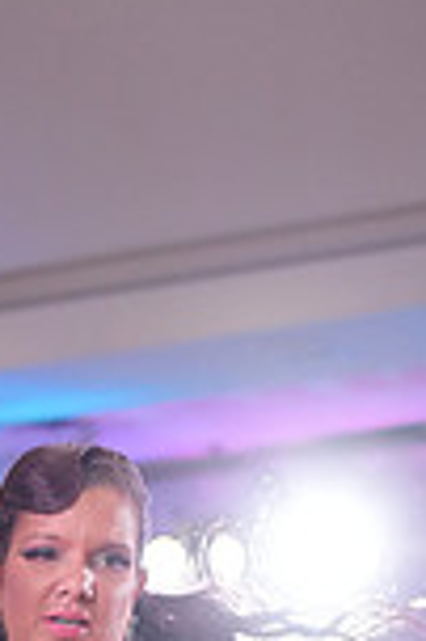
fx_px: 6511
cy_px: 1096
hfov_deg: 3.7
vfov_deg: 5.6
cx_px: -57
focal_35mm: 366
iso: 2000
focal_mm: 96
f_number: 4
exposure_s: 1/320
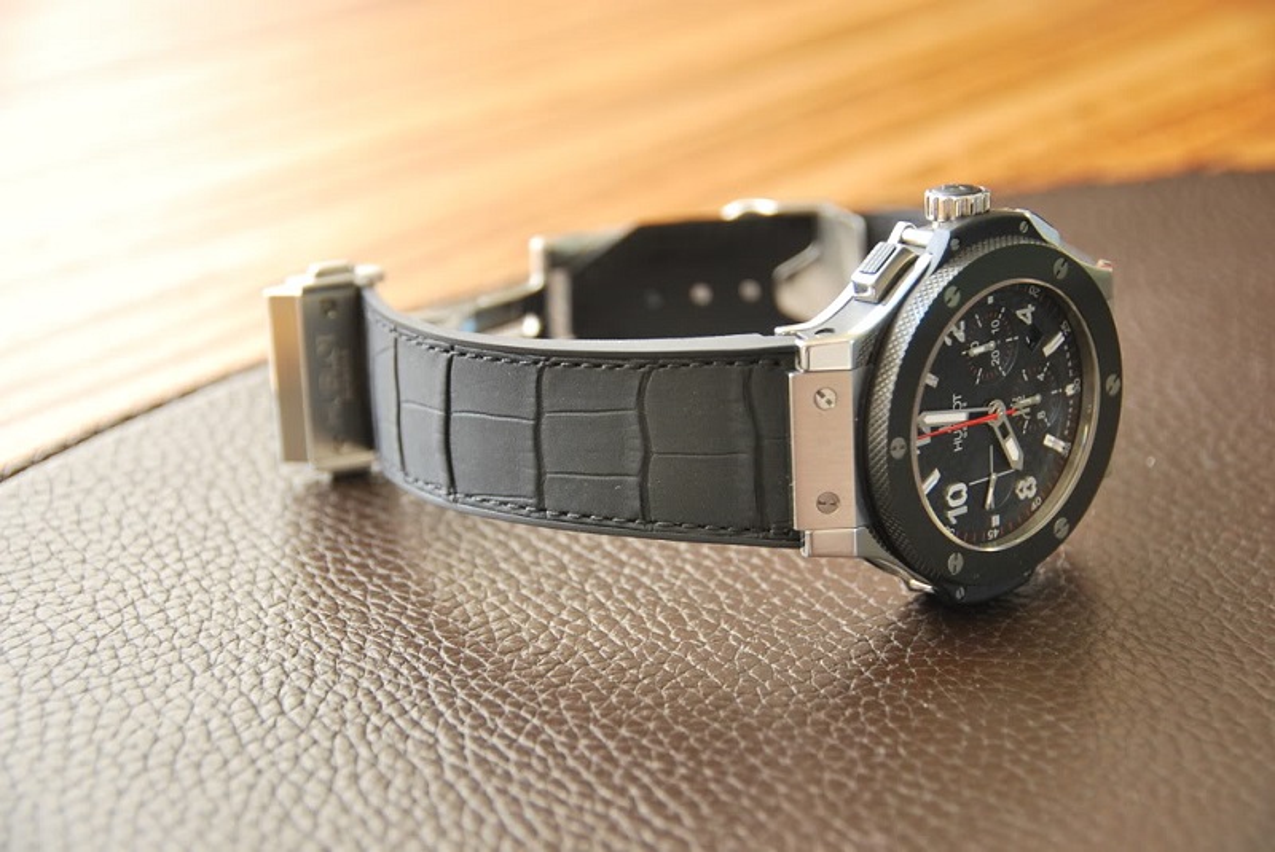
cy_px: 426
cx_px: 638
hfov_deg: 19.4
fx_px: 3722
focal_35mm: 105
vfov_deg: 13.1
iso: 400
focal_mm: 70
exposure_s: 1/30
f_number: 5
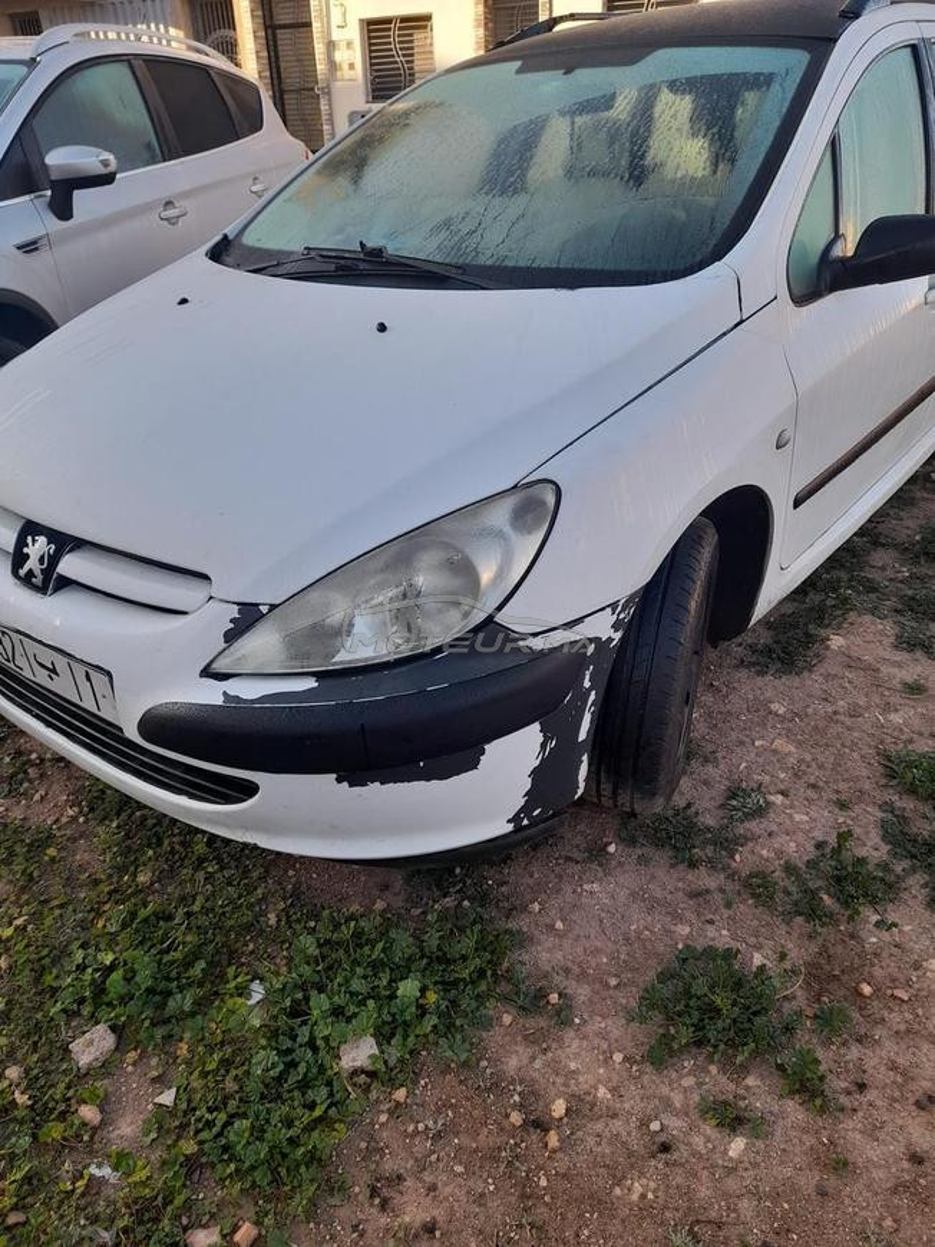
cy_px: 624
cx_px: 468
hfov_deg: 54.9
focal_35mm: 25
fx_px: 900
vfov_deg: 69.4
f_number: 2
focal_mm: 4.6
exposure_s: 1/103
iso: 20
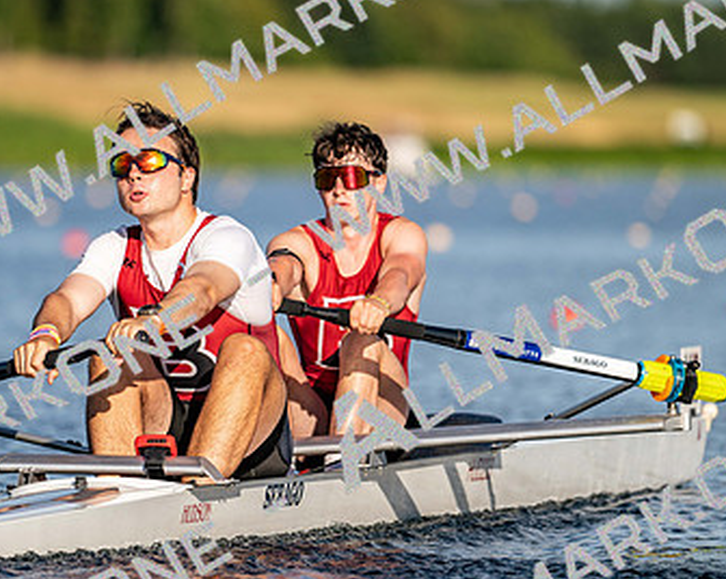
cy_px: 288
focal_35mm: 649
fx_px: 13929
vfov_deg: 2.4
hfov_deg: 3.0
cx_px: 149
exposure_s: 1/2500
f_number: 4.5
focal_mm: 400
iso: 200
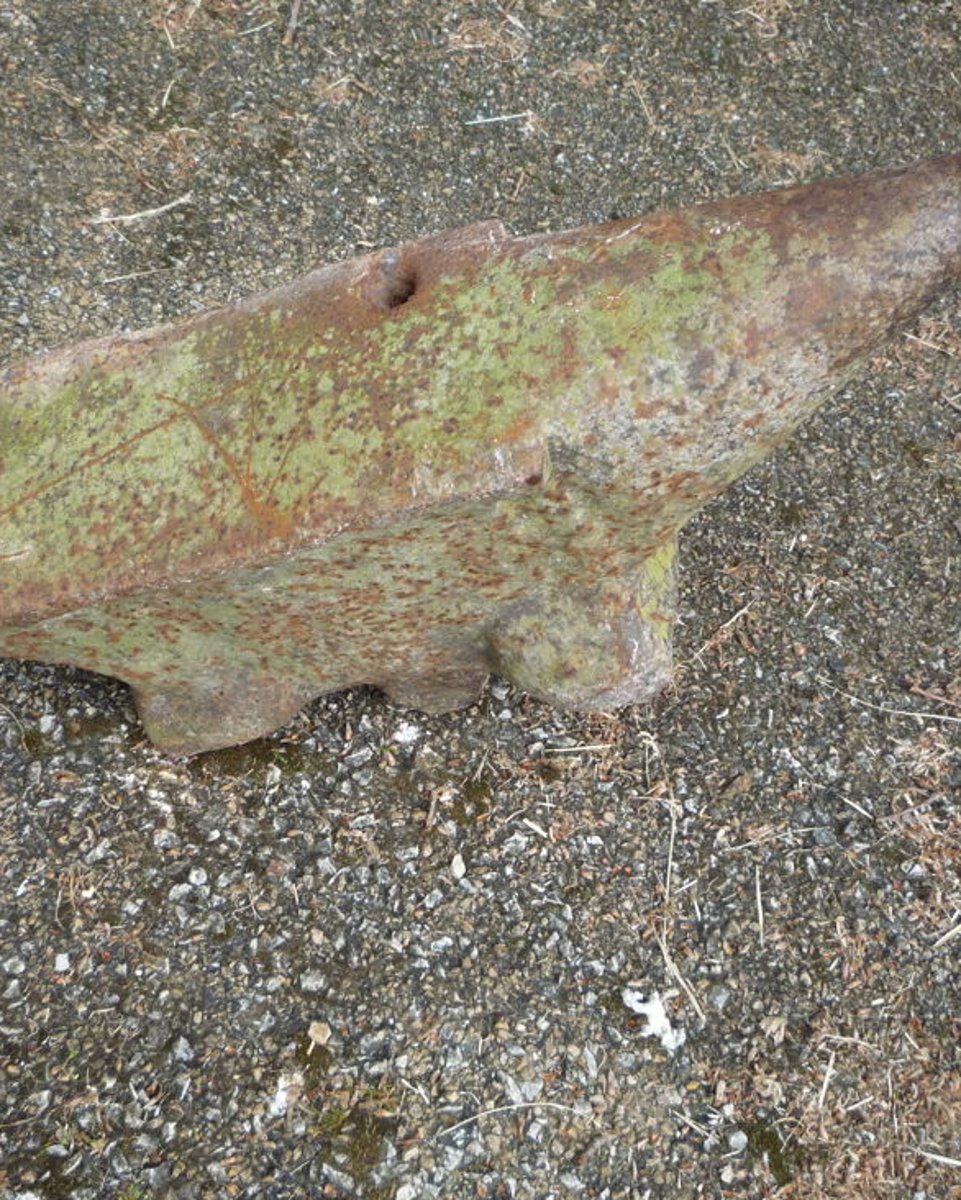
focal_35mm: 40
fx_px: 1422
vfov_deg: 45.8
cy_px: 605
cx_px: 412
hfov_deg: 37.3
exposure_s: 1/30
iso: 200
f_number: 3.3
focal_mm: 5.2
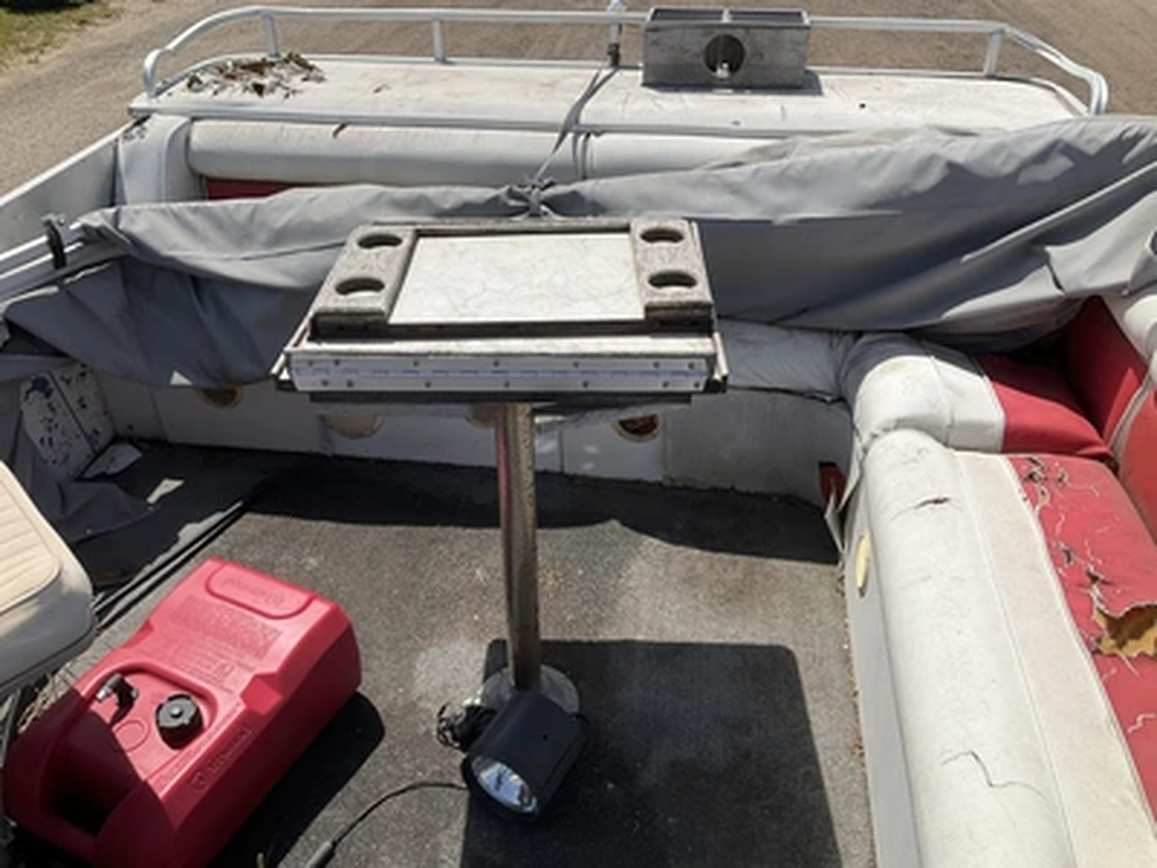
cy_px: 434
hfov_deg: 61.7
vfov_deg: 48.2
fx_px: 969
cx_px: 578
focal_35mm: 29
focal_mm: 3
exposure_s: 1/2959
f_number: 1.8
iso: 25
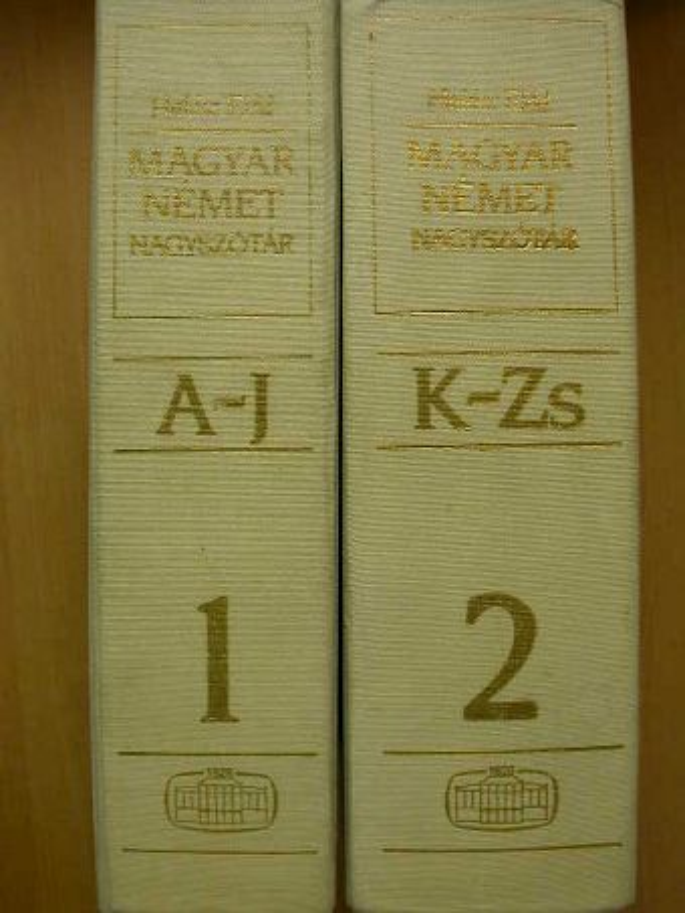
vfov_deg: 45.8
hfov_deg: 35.2
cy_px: 456
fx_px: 1081
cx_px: 342
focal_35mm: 41
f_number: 3.4
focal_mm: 8.6
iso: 100
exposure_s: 1/79.3
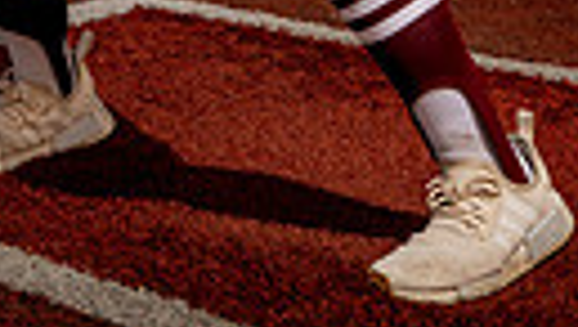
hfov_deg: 16.6
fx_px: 1965
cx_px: 130
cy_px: -493
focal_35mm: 128
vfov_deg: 8.6
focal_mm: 35
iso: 500
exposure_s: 1/250
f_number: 6.3
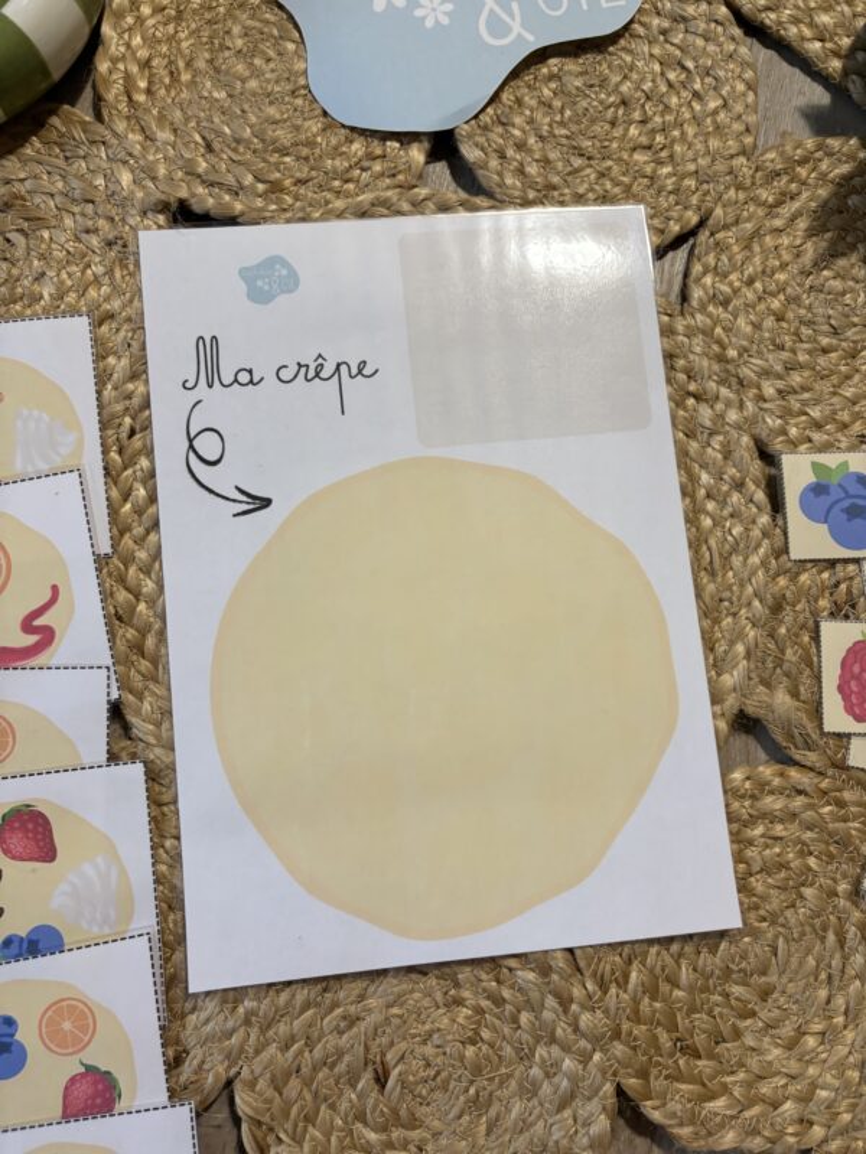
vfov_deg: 67.3
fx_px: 867
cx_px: 433
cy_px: 577
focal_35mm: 26
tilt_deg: -81.4
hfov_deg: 53.1
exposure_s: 1/50
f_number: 1.6
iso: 200
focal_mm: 5.96
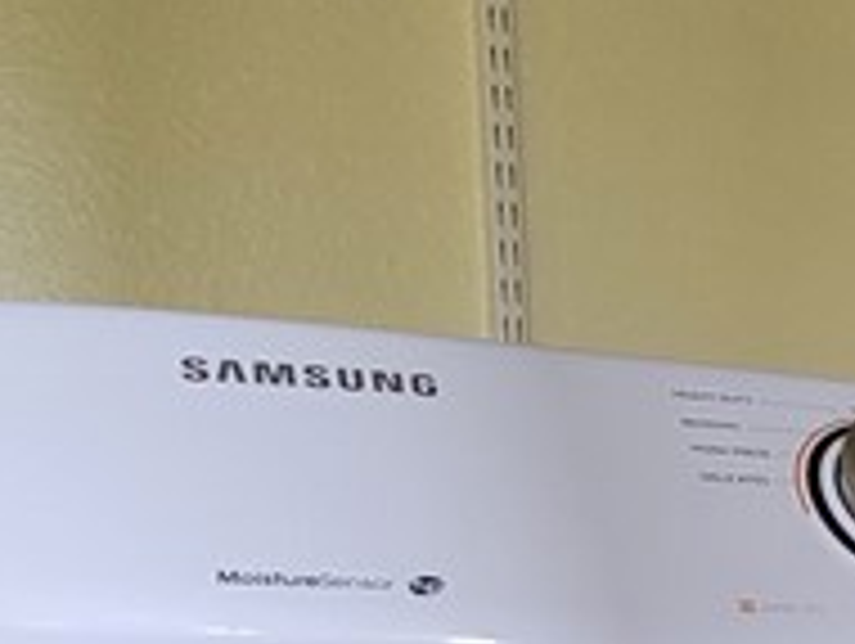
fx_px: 1731
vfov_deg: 20.2
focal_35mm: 70
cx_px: 1287
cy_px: 698
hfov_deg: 22.6
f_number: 2.2
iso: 640
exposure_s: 1/25
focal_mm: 2.2
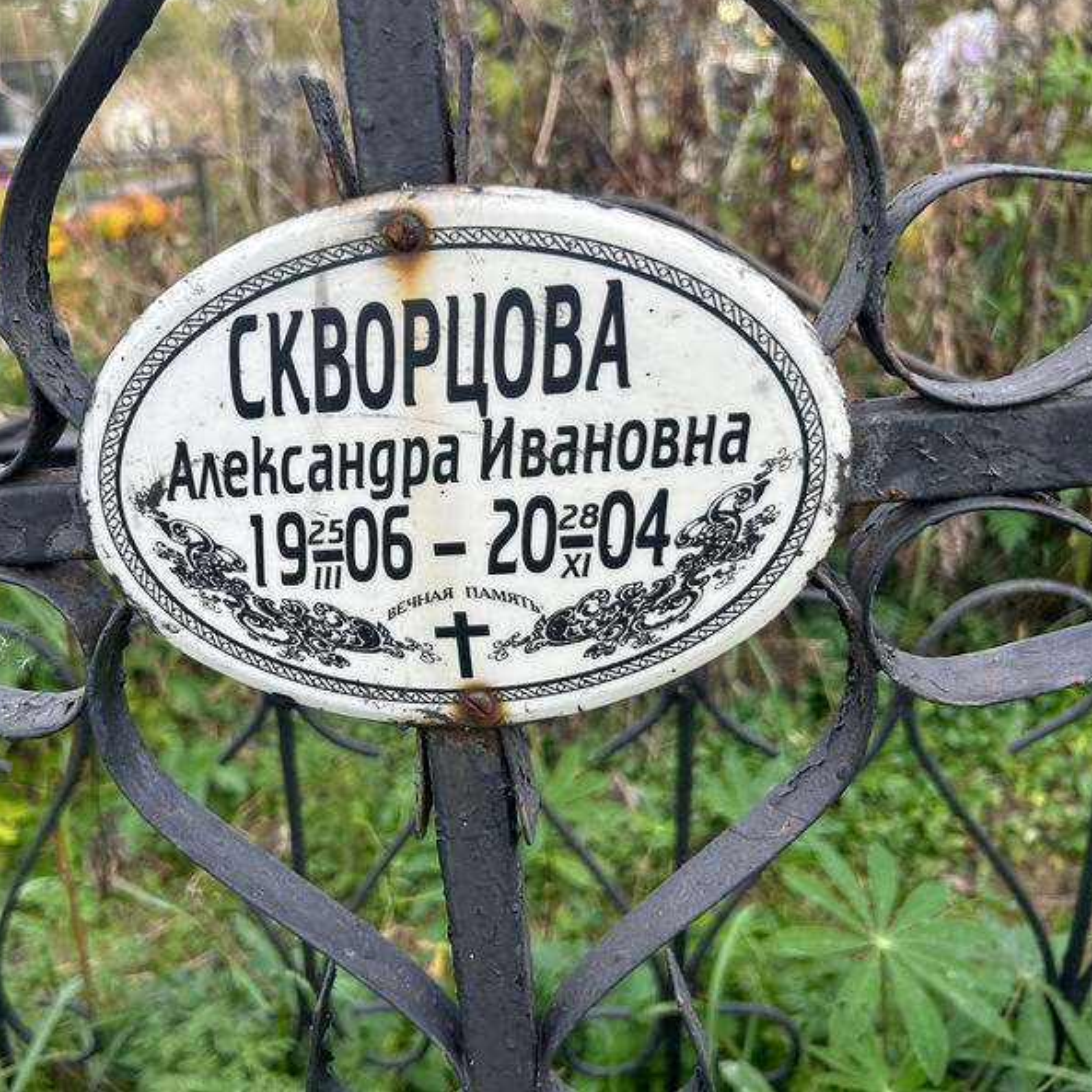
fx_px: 1106
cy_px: 541
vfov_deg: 52.5
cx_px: 425
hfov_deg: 52.1
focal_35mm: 31
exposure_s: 1/666
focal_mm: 5.7
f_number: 1.5
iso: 50
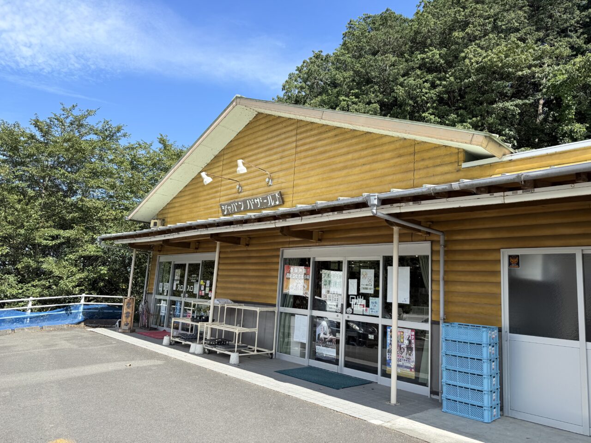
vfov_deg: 56.8
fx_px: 410
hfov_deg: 71.6
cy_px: 222
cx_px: 296
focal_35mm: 24
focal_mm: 6.76
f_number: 1.78
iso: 80
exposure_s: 1/2232
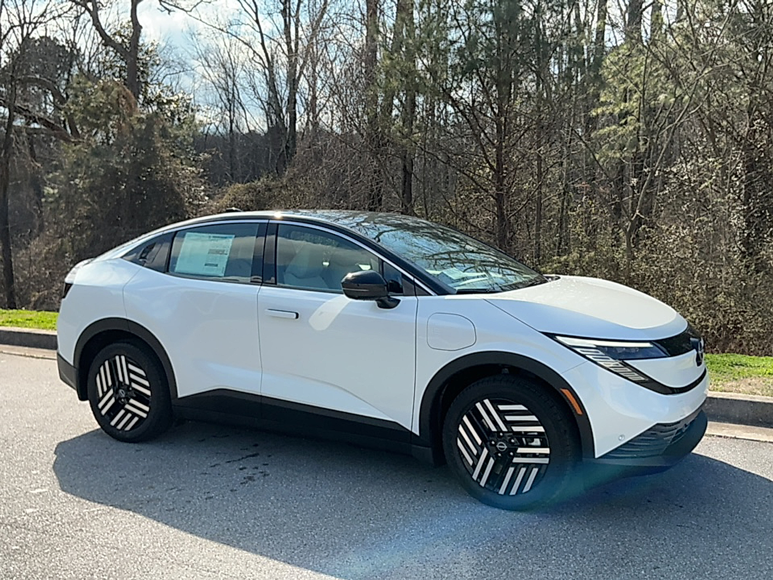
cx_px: 386
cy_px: 290
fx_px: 648
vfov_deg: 48.2
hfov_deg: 61.7
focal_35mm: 29
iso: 25
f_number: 1.8
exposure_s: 1/1121
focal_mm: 3
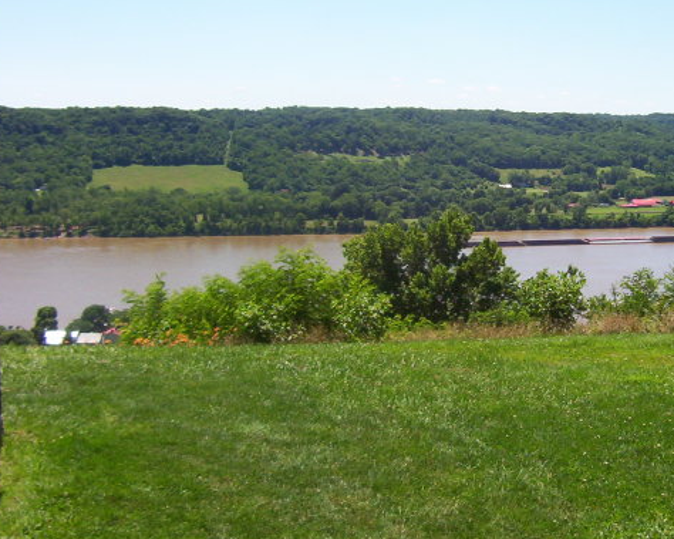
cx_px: 454
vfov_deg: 29.1
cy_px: 223
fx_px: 1037
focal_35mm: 52
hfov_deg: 35.6
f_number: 5.24
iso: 100
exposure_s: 1/460
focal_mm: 5.54
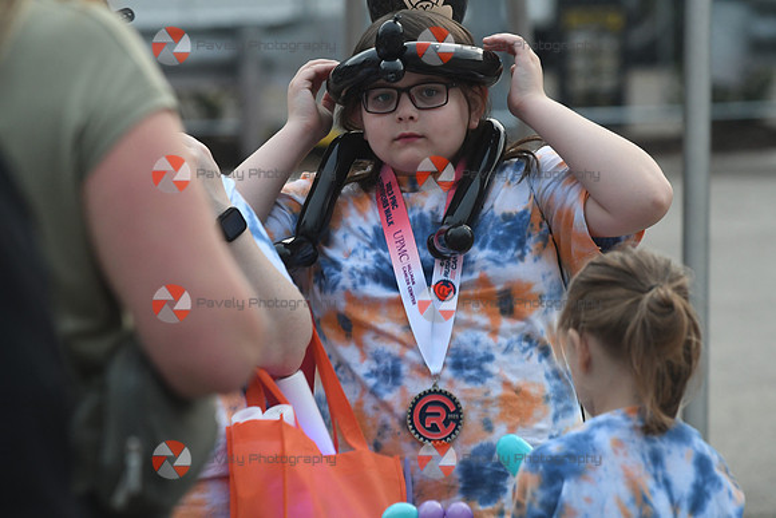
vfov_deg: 4.8
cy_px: 259
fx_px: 6144
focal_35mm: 285
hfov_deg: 7.2
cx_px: 388
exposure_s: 1/320
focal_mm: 190
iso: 1250
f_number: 5
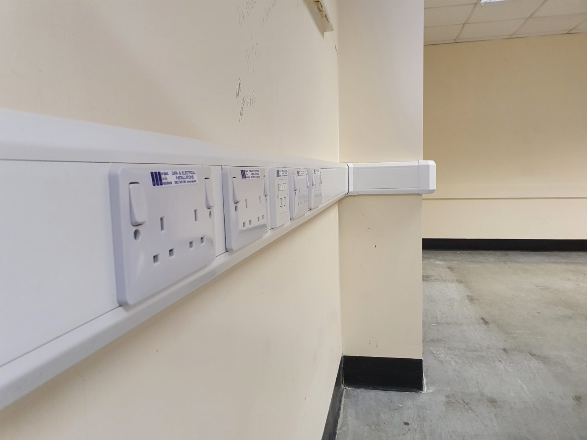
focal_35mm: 26
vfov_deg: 53.1
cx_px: 294
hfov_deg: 67.3
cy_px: 220
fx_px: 441
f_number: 2.4
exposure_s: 1/50
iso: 250
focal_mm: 4.32
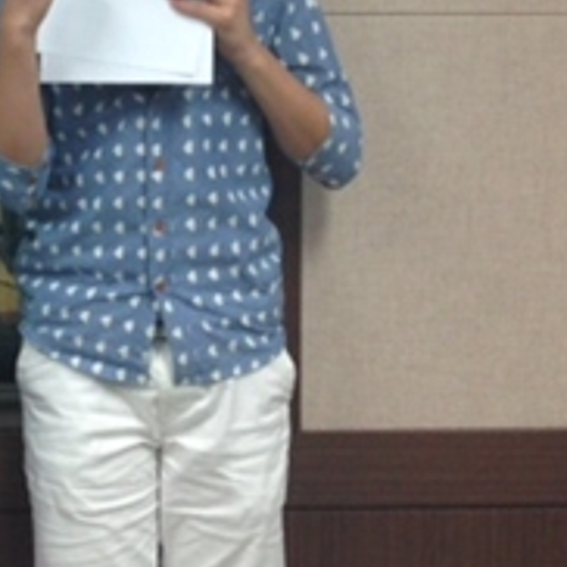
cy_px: -28
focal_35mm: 96
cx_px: -193
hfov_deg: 16.9
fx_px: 1779
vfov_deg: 17.6
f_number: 2.4
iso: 80
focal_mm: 4.12
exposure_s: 1/20
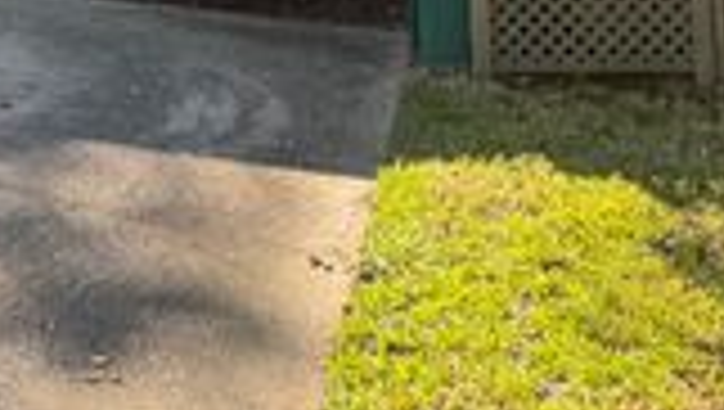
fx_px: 1557
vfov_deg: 13.5
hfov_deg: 25.3
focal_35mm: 81
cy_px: -313
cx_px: 63
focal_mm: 6.76
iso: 80
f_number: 1.78
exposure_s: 1/604
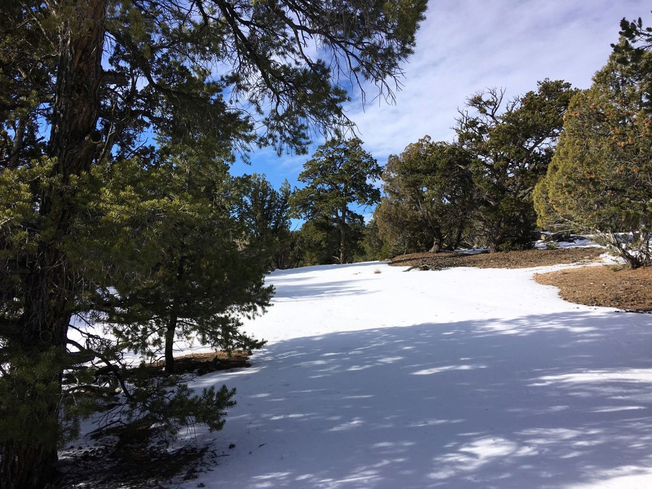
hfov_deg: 61.7
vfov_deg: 48.2
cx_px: 326
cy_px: 244
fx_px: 546
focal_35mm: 29
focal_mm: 4.15
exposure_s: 1/2331
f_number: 2.2
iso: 25
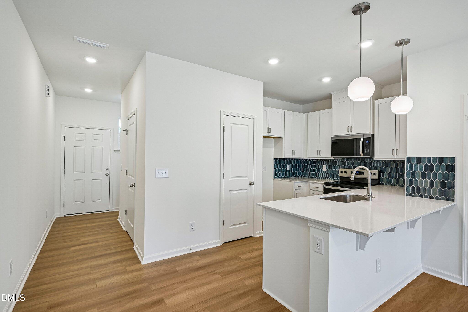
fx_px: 221
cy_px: 156
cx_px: 234
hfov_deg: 93.3
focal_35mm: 17
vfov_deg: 70.4
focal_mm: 17
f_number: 8
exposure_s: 1/20
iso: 250
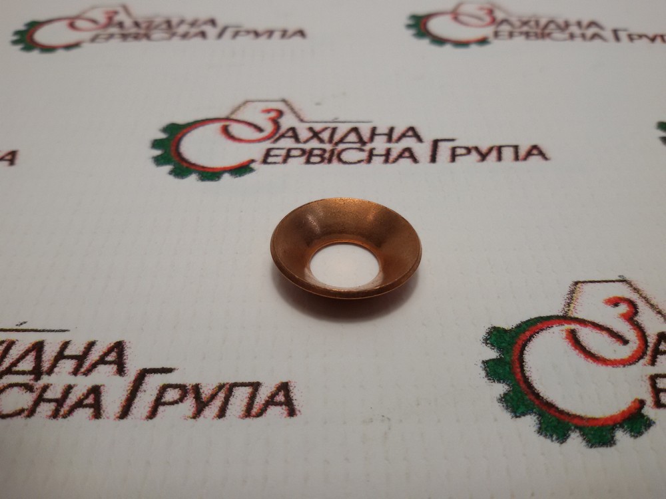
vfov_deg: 45.4
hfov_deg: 58.4
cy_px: 250
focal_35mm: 31
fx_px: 596
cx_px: 333
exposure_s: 1/100
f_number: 2.4
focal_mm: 2.93
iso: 50
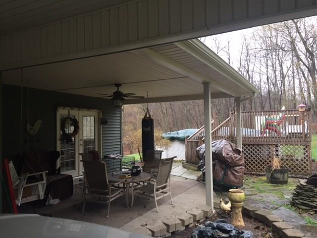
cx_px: 158
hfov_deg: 61.7
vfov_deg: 48.2
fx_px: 266
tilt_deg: +3.1
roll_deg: -0.1
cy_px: 119
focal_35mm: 29
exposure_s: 1/30
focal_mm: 4.15
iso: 64
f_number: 2.2
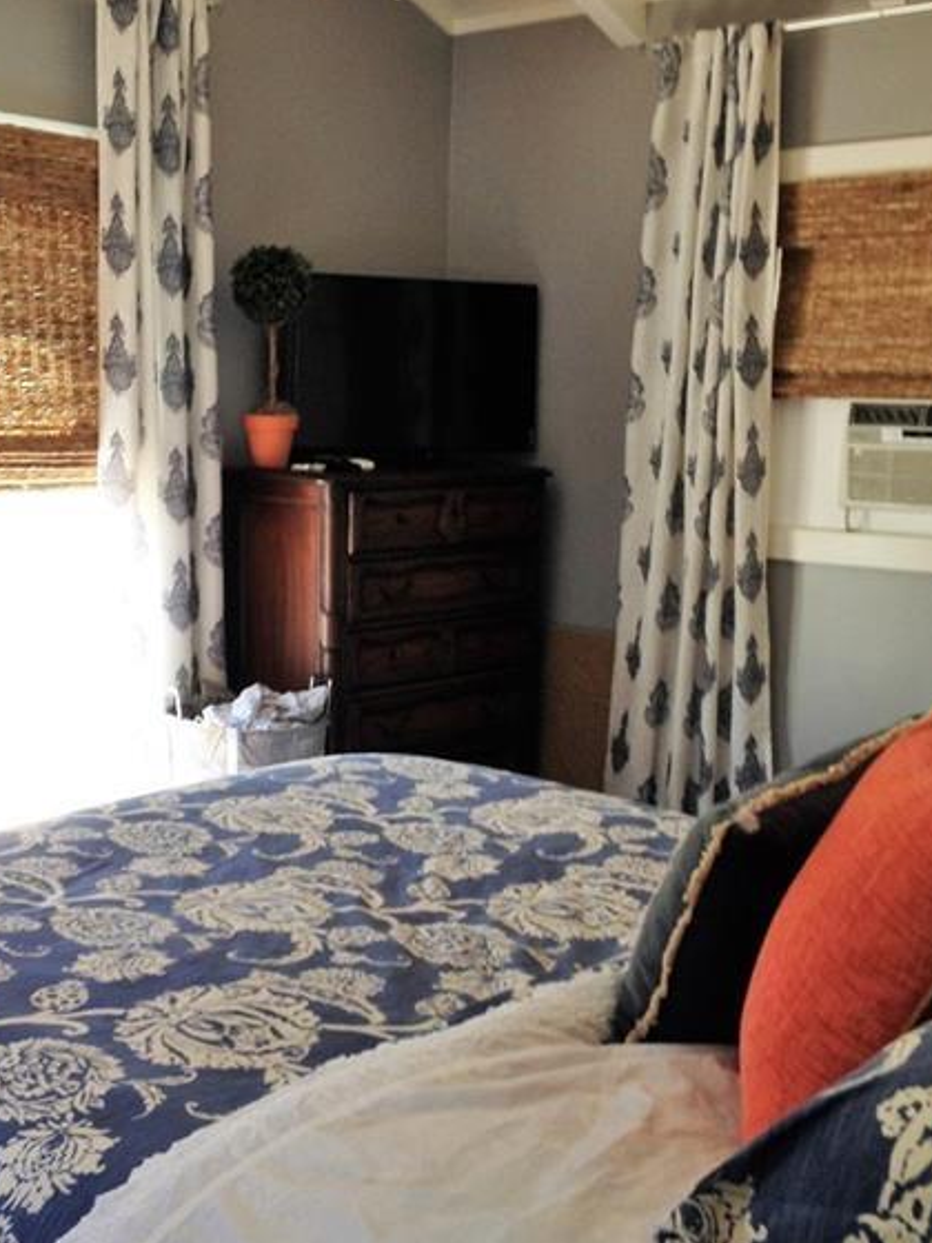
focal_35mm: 48
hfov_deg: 30.2
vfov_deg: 39.5
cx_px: 397
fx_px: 1723
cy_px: 728
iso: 50
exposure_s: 1/24
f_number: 2.4
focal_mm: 4.28
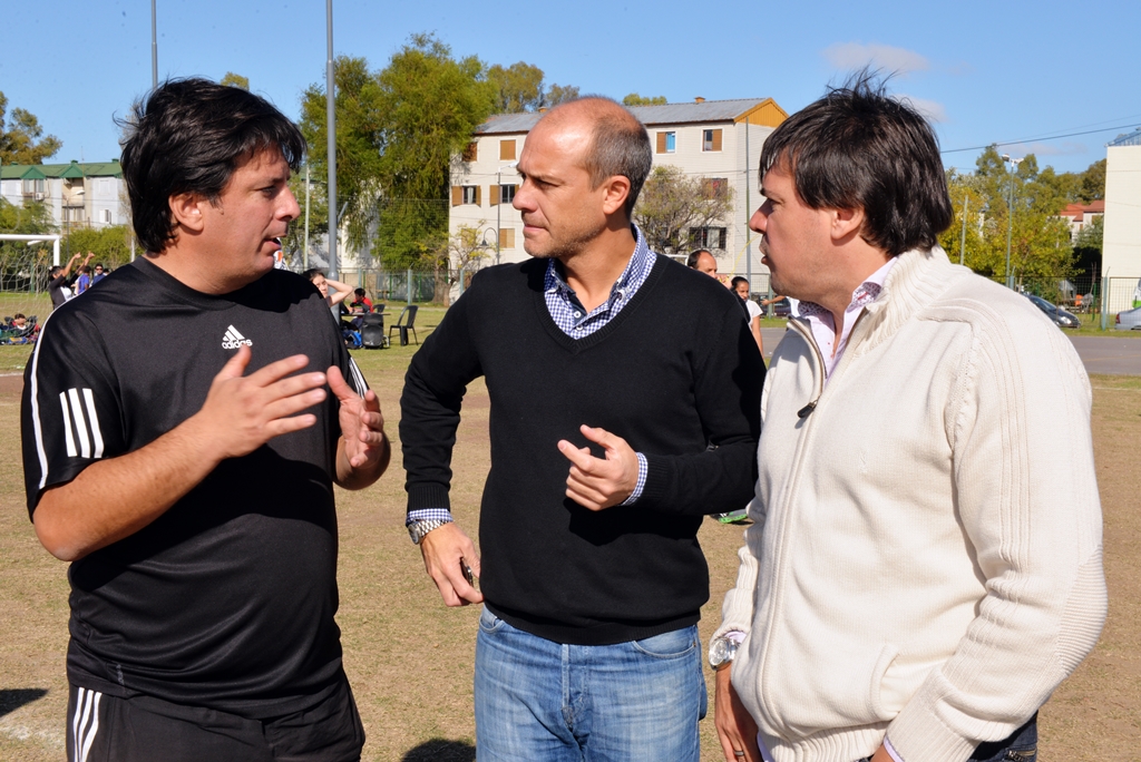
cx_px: 570
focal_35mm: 48
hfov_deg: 41.1
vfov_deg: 28.1
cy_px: 381
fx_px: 1522
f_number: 22
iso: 400
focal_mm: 48
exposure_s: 1/200
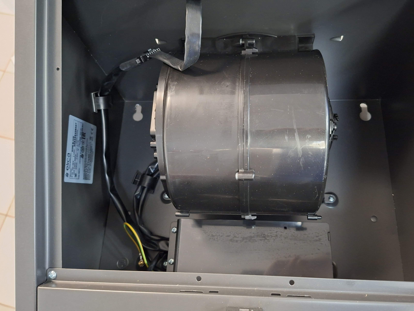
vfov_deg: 51.3
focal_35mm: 27
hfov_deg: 65.2
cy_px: 147
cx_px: 227
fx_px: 323
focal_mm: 5.54
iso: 800
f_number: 1.8
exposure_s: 1/20
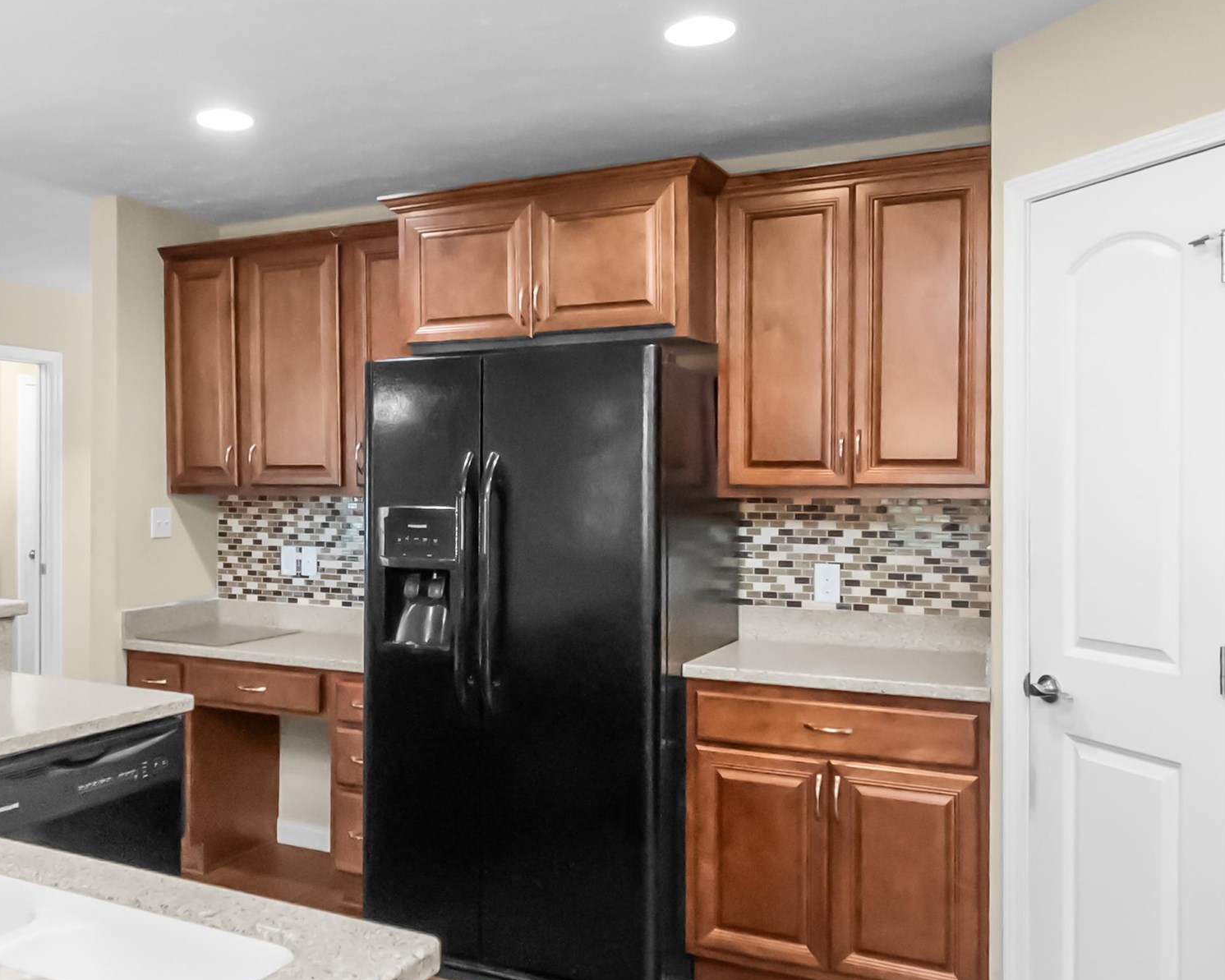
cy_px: 543
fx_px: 1051
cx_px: 413
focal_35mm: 29
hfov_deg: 59.1
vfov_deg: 49.9
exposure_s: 1/200
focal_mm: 10
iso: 4000
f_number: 4.5
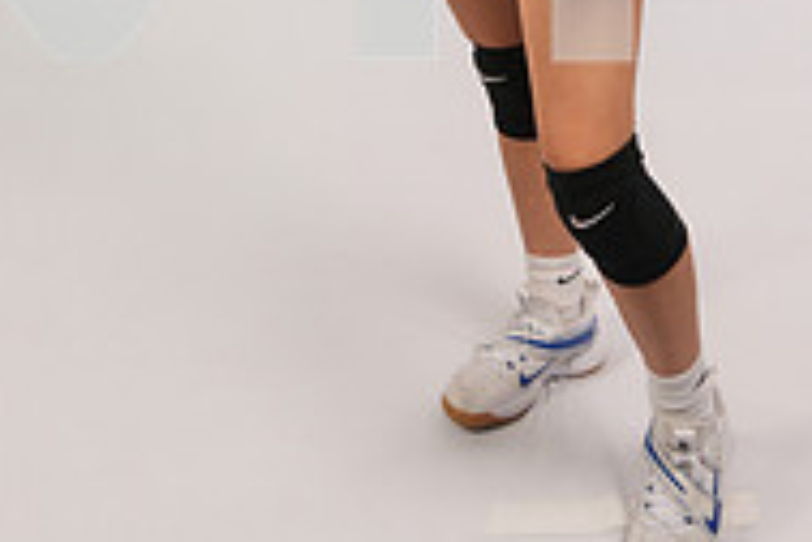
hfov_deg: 34.9
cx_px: 511
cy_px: -370
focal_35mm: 57
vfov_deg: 19.3
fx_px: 1286
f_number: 7.1
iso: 200
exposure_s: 1/125
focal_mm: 24
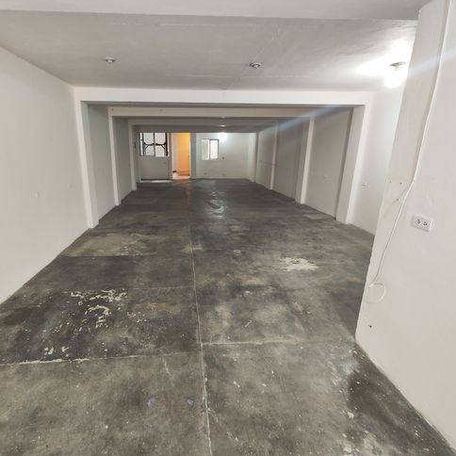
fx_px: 253
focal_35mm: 17
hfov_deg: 83.3
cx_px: 192
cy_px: 222
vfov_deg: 84.0
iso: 556
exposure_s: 1/30
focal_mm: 2.16
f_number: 2.2
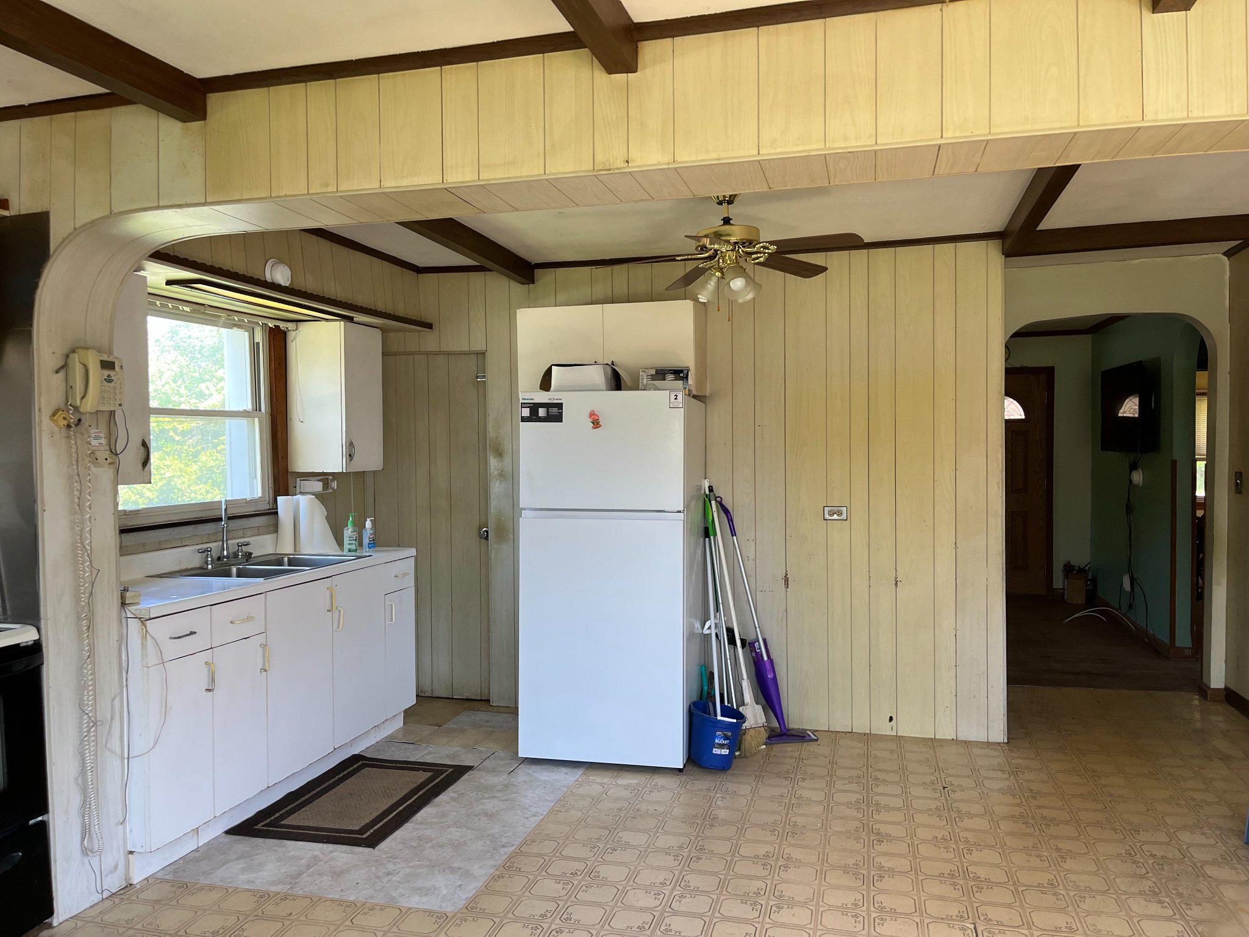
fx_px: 938
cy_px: 468
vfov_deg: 53.1
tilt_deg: -0.3
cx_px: 624
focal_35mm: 26
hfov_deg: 67.3
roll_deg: +0.5
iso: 80
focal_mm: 5.1
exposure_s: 1/121
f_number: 1.6
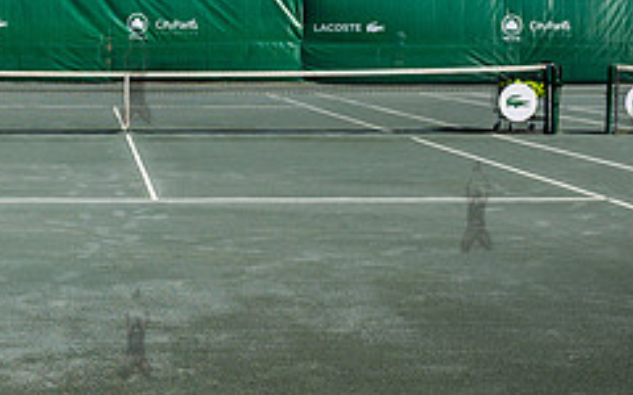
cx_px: 135
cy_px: 78
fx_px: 1035
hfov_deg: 33.1
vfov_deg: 21.4
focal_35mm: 60
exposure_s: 1/1000
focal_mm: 24
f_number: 5
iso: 200
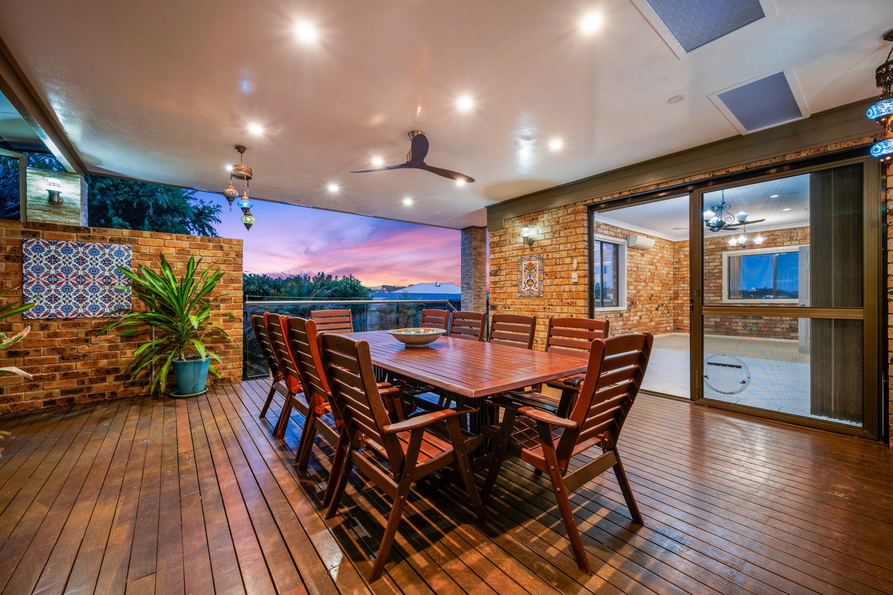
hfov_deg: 104.3
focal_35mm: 14
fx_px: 347
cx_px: 446
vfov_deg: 81.2
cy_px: 298
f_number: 8
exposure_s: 3
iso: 100
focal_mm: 14
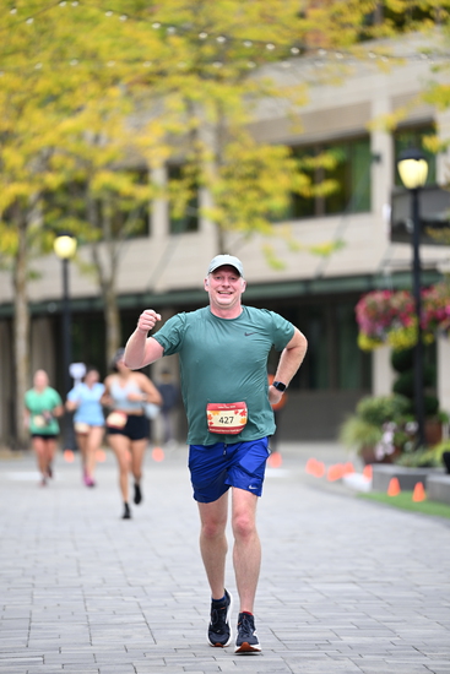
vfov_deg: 10.3
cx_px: 225
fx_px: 3747
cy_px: 337
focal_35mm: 200
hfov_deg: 6.9
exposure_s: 1/1600
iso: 640
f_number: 2.8
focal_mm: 200
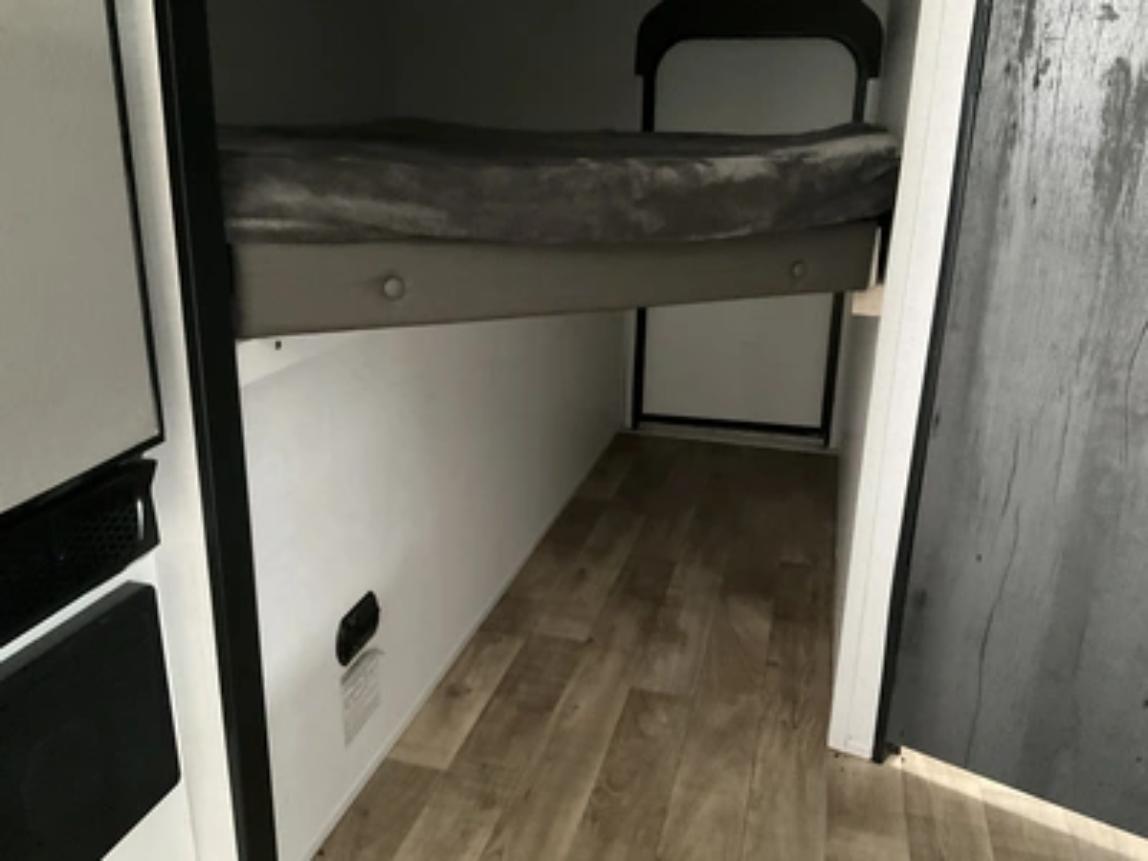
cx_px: 574
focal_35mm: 29
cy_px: 430
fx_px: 962
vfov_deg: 48.2
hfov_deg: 61.7
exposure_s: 1/23
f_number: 1.8
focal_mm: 3
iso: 640
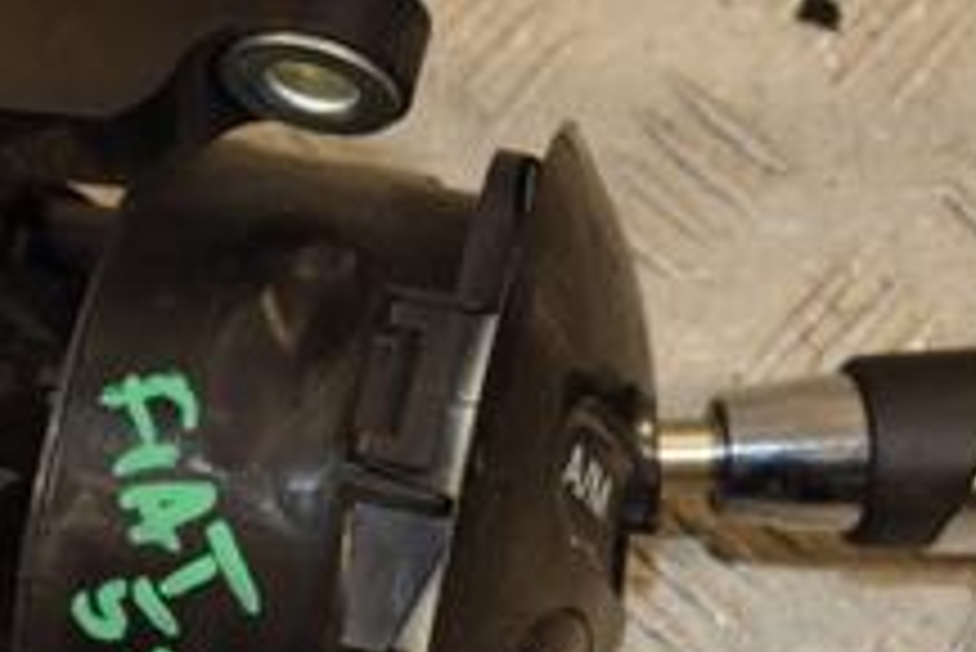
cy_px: 391
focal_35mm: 116
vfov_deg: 11.8
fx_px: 3147
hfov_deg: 17.6
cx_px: 445
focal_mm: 28
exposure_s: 1/200
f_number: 7.1
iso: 800
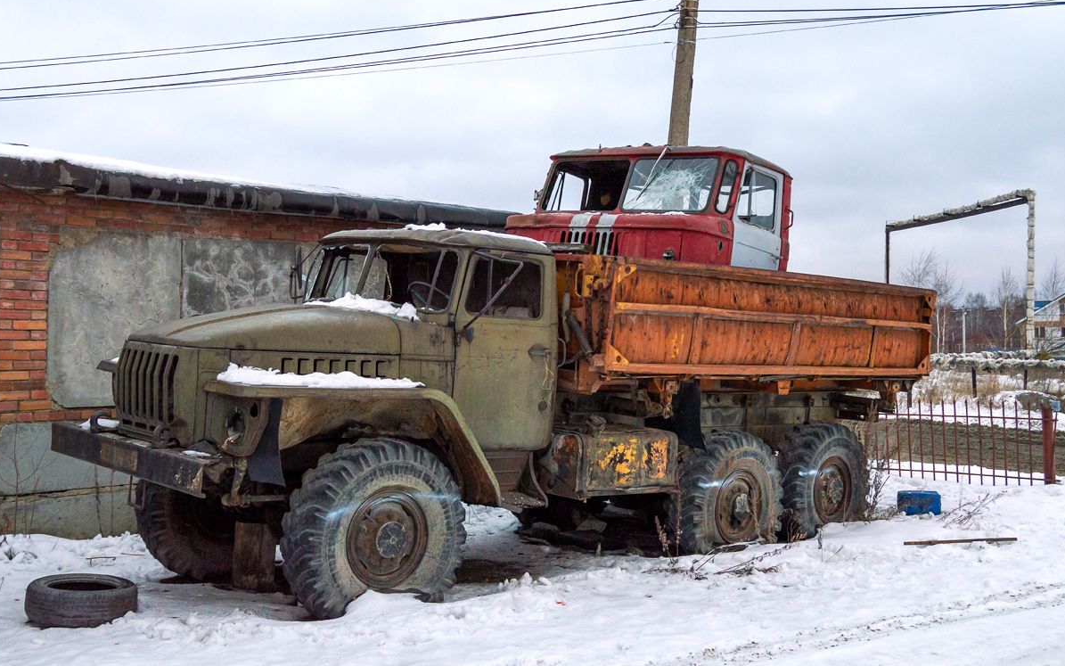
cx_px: 501
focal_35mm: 36
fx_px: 1045
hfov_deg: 54.0
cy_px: 325
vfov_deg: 35.3
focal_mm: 22
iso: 400
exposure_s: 1/100
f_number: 5
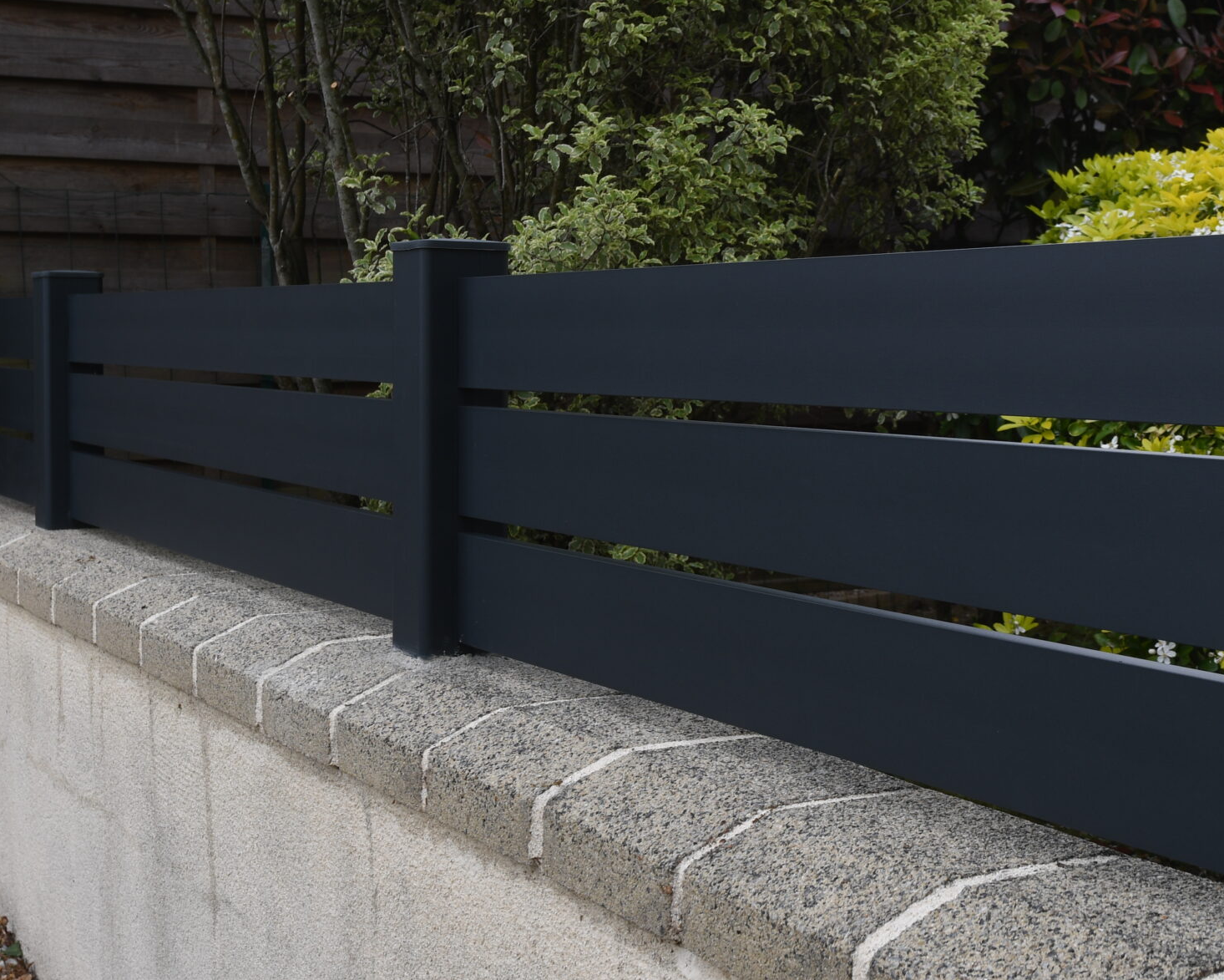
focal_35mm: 59
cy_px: 404
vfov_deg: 25.8
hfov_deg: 31.3
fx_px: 2137
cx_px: 945
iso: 100
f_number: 7.1
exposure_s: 1/30
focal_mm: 24
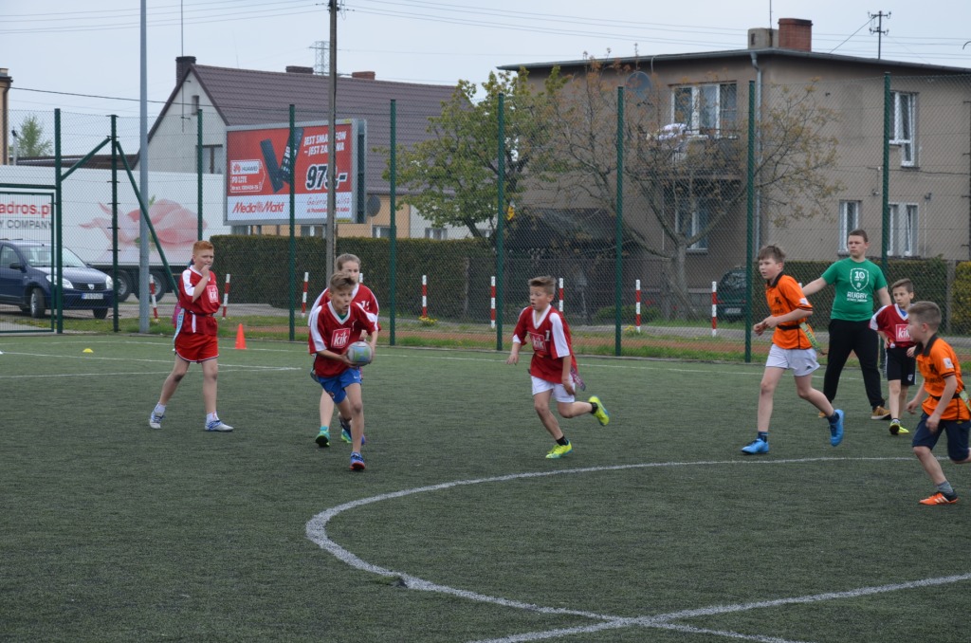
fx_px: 2503
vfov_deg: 14.6
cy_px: 322
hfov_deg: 22.0
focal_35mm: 93
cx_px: 486
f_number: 7.1
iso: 200
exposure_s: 1/200
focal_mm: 62
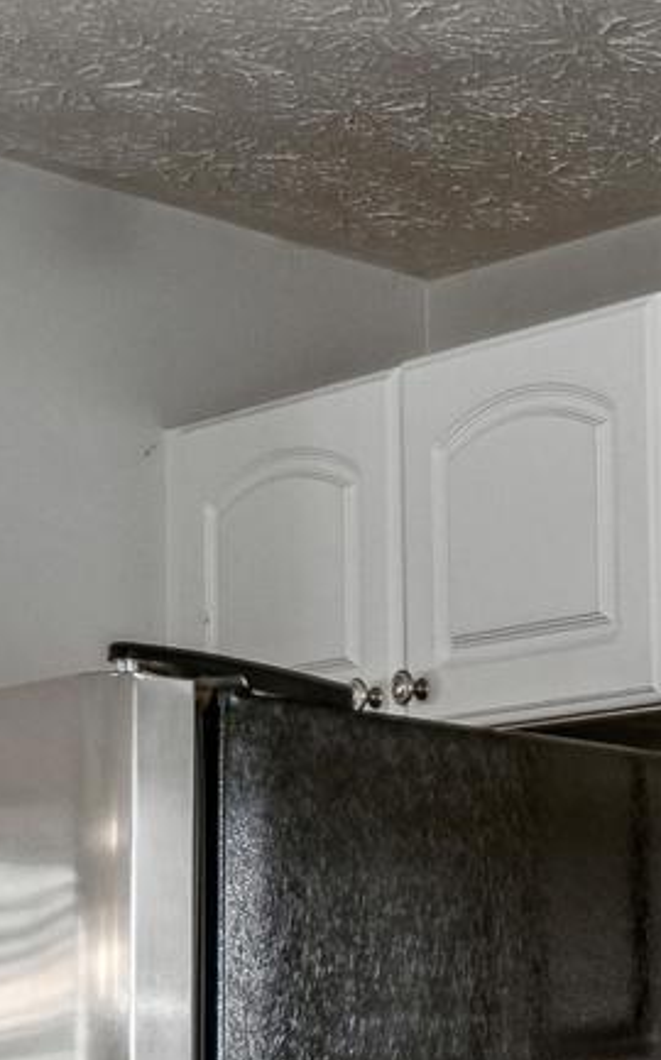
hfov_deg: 12.1
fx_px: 2367
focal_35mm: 82
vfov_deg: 23.3
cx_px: 1684
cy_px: 1235
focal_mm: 17
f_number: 10
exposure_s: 1/5
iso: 200
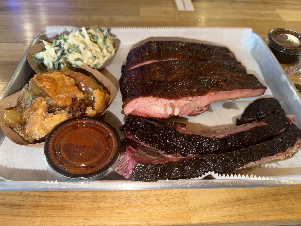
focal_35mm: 24
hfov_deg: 71.6
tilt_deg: -49.6
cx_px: 150
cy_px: 113
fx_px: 209
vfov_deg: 56.8
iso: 50
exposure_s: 1/26
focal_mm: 6.76
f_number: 1.78
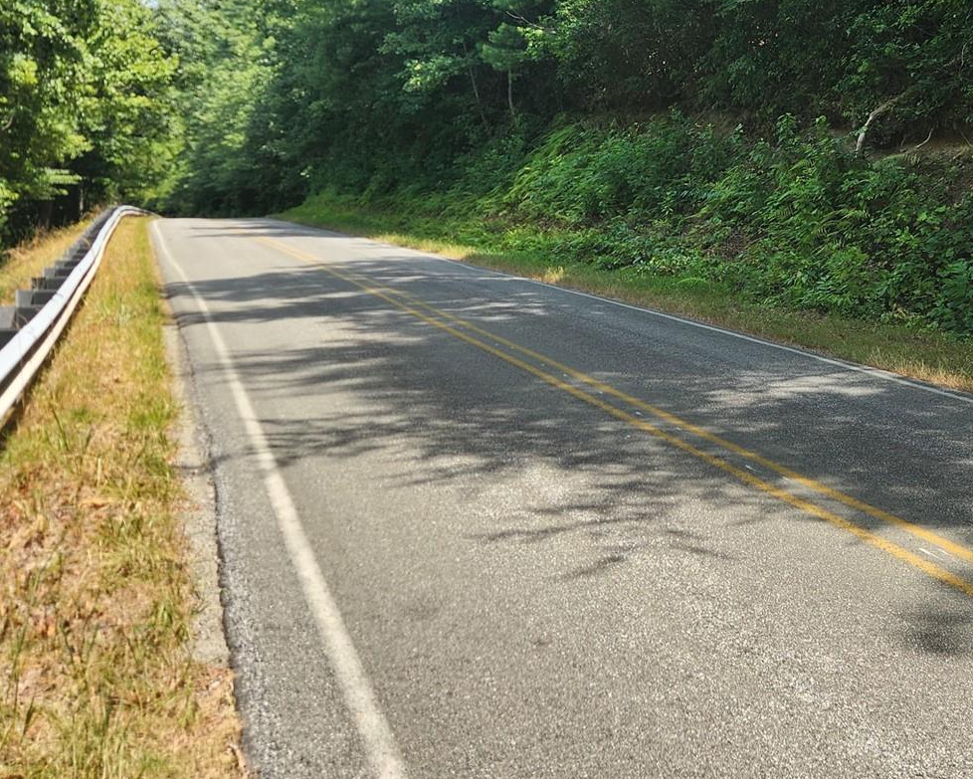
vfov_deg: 31.4
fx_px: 1354
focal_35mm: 47
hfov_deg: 38.2
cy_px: 170
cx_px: 763
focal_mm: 5.4
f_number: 1.8
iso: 20
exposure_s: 1/532
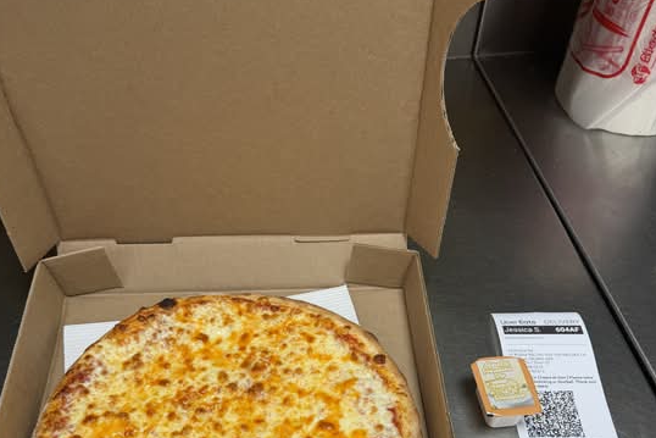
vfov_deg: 36.6
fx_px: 620
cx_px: 323
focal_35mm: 34
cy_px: 391
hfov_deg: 55.8
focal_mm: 6.76
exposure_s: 1/120
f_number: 1.78
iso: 100
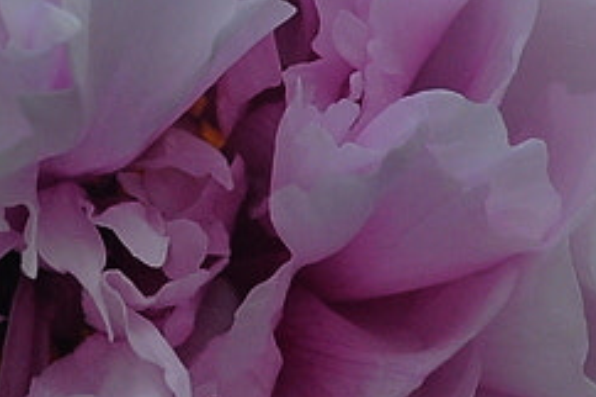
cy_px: 276
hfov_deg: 5.8
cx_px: 27
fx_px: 5829
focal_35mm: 352
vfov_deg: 3.9
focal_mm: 35
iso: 200
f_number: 6.3
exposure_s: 1/160
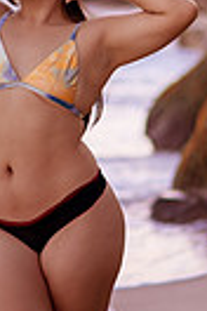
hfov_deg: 7.0
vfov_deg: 10.4
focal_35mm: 197
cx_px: 68
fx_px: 1699
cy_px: 123
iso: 125
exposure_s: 1/800
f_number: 1.4
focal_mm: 58
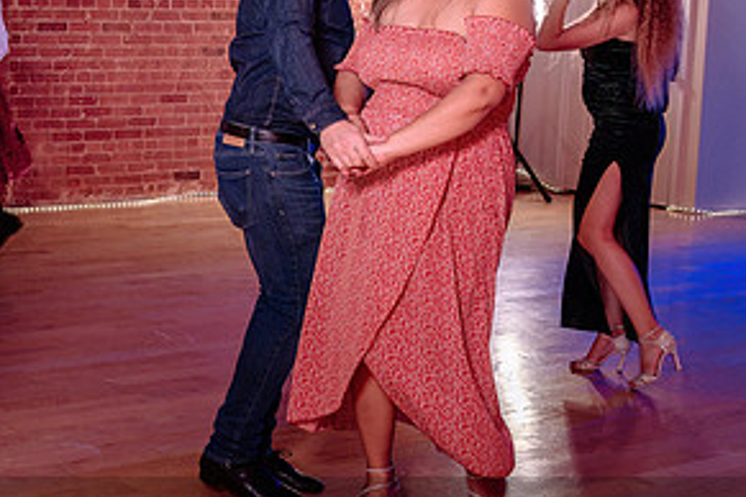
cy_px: 140
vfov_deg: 18.6
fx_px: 1513
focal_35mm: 73
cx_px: 123
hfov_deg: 27.0
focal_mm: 32
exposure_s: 1/100
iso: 800
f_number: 4.5
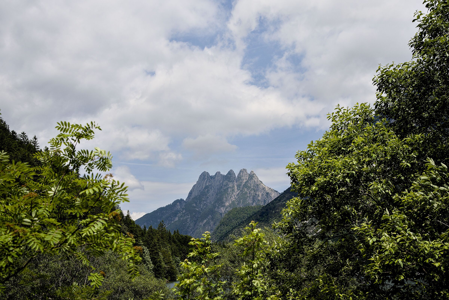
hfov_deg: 48.5
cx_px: 224
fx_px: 499
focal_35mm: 40
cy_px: 150
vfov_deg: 33.4
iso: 100
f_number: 4.5
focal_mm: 40
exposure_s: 1/3200
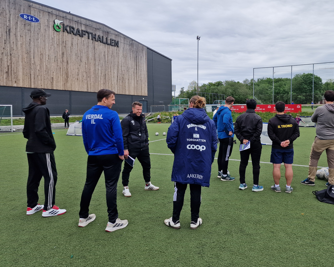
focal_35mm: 27
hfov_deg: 63.5
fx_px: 267
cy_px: 117
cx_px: 199
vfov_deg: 53.0
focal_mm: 6.4
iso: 50
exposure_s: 1/1192
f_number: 1.8
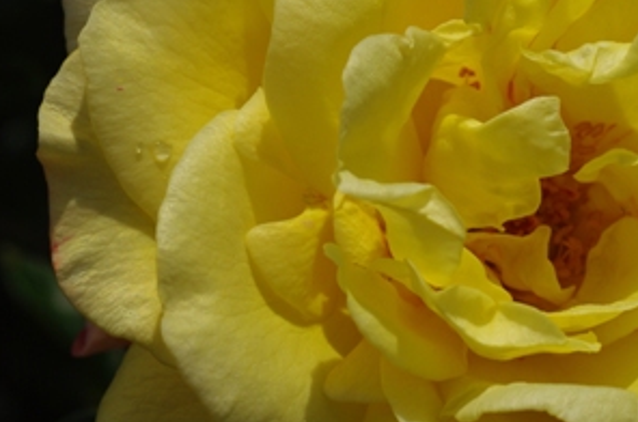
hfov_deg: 7.1
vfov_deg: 4.7
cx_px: 455
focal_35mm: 292
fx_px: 5164
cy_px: 178
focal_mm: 90
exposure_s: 1/500
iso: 100
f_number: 8
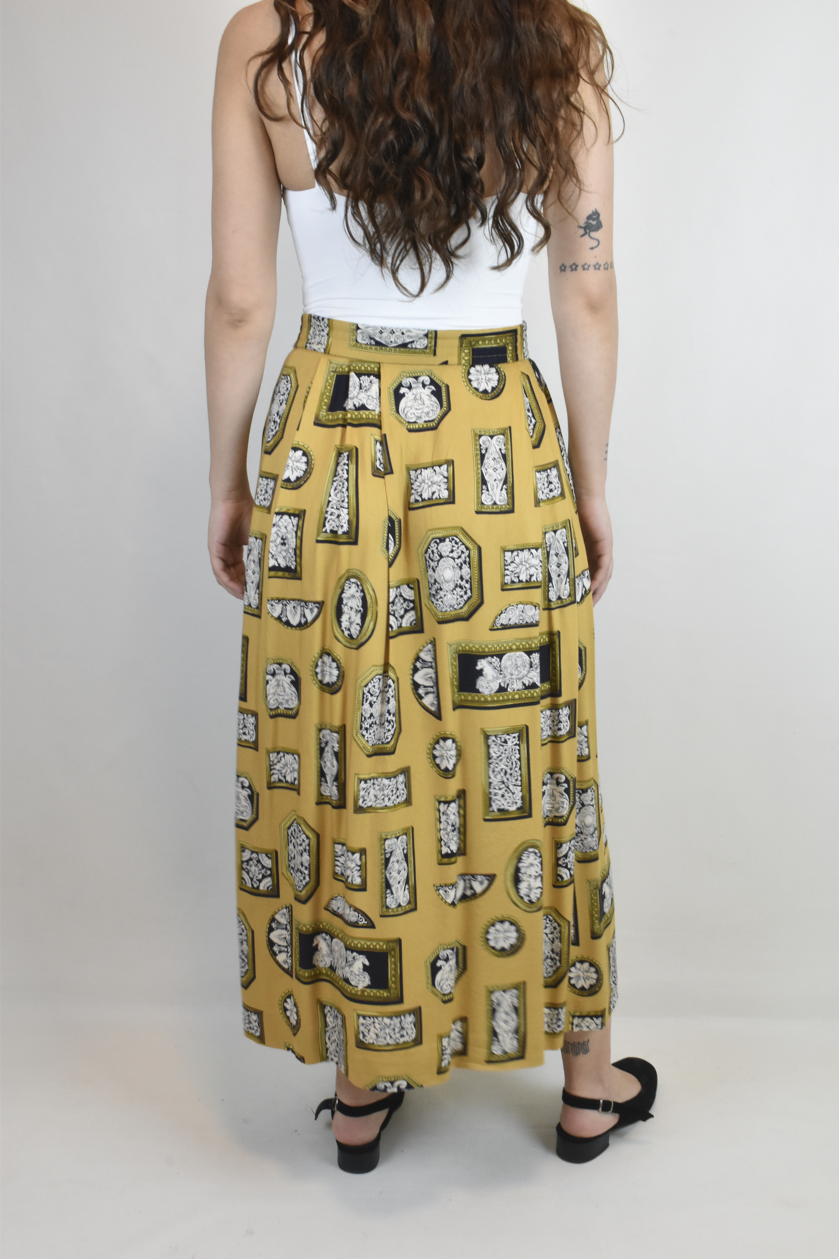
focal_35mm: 40
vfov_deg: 47.9
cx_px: 420
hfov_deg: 33.0
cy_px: 630
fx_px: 1416
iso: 1600
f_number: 18
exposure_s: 1/30
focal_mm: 27
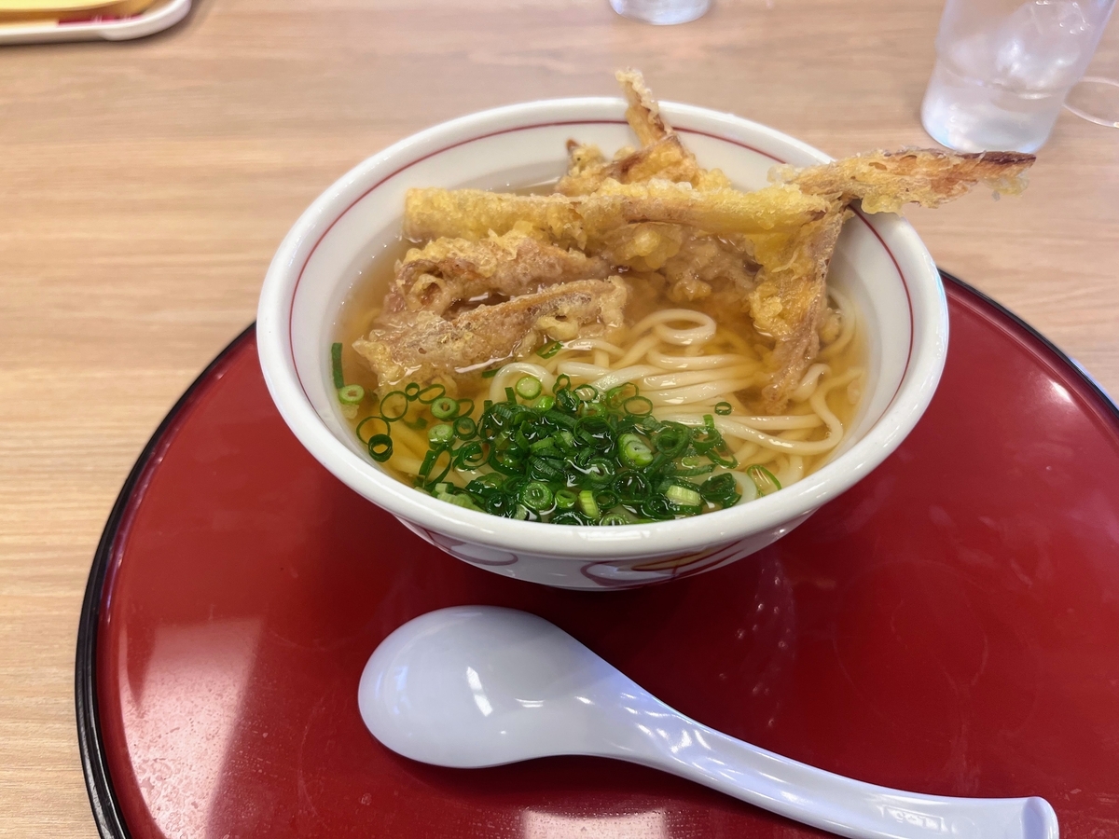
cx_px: 560
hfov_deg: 67.3
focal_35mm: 26
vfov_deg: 53.1
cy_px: 420
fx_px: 840
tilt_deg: -49.9
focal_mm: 5.1
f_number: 1.6
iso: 80
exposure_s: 1/60
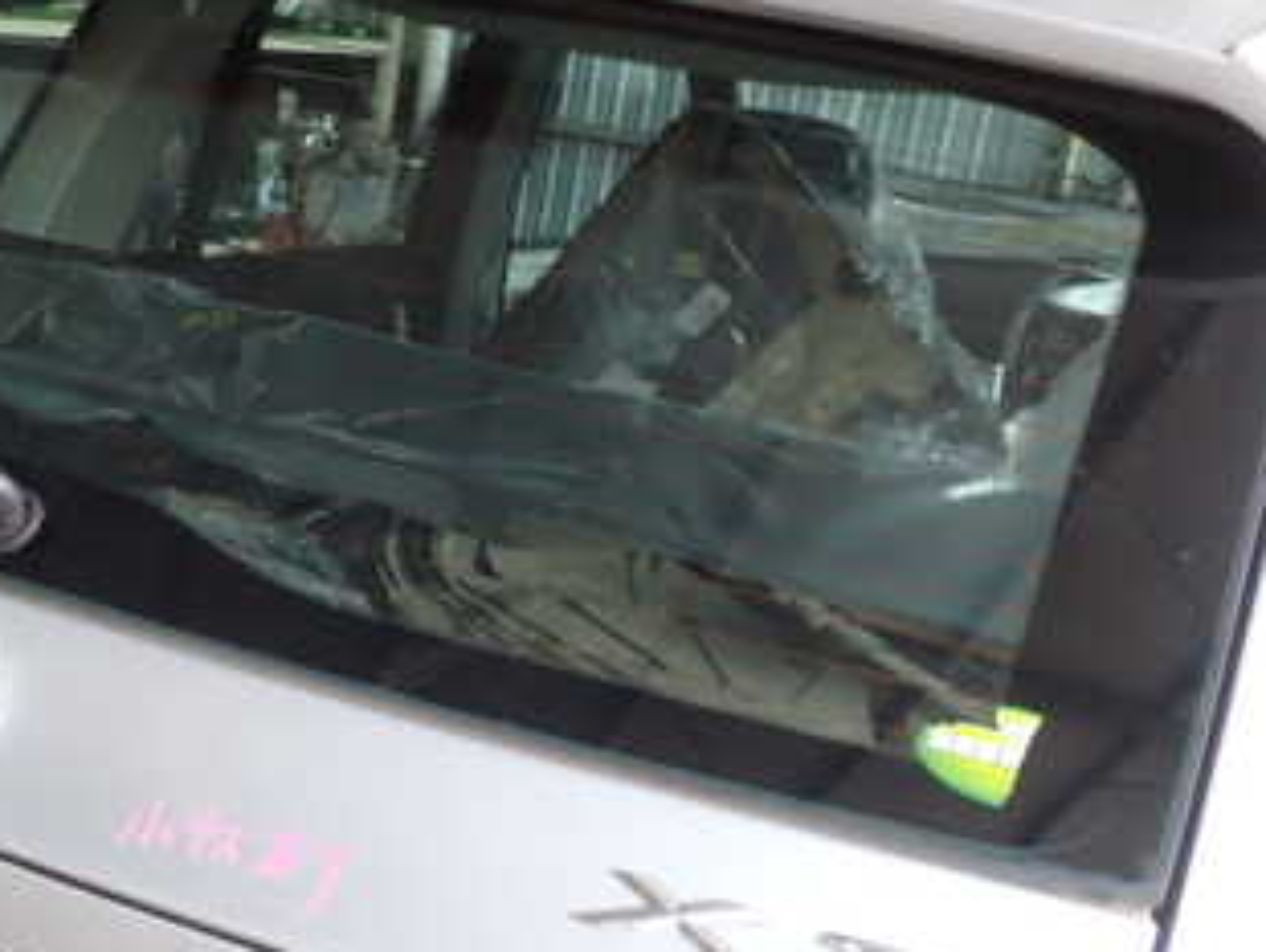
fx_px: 2123
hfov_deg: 32.2
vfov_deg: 25.1
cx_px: 225
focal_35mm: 58
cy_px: 674
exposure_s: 1/100
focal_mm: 5.4
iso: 100
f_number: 2.3
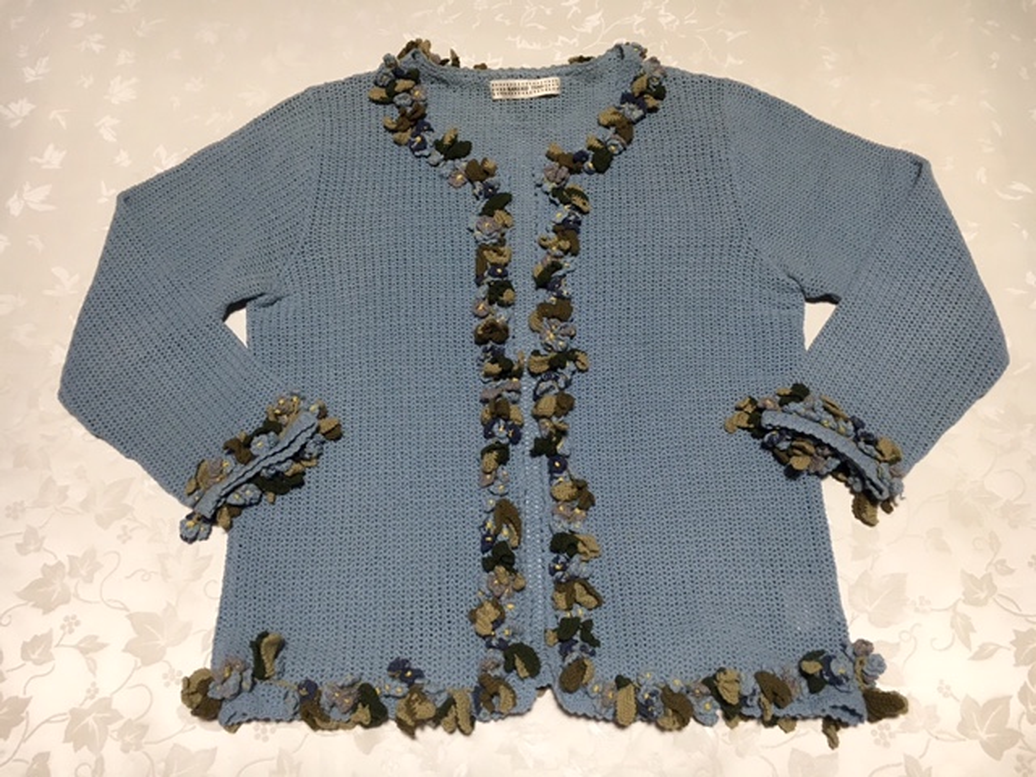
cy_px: 388
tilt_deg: -68.0
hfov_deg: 61.7
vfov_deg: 48.2
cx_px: 518
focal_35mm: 29
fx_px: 868
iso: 40
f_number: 2.2
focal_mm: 4.15
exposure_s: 1/33
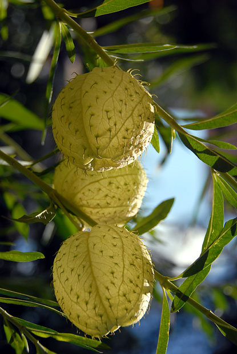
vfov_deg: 26.0
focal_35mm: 78
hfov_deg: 17.5
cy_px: 177
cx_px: 118
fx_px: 768
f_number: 4.8
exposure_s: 1/750
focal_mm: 52
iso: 320
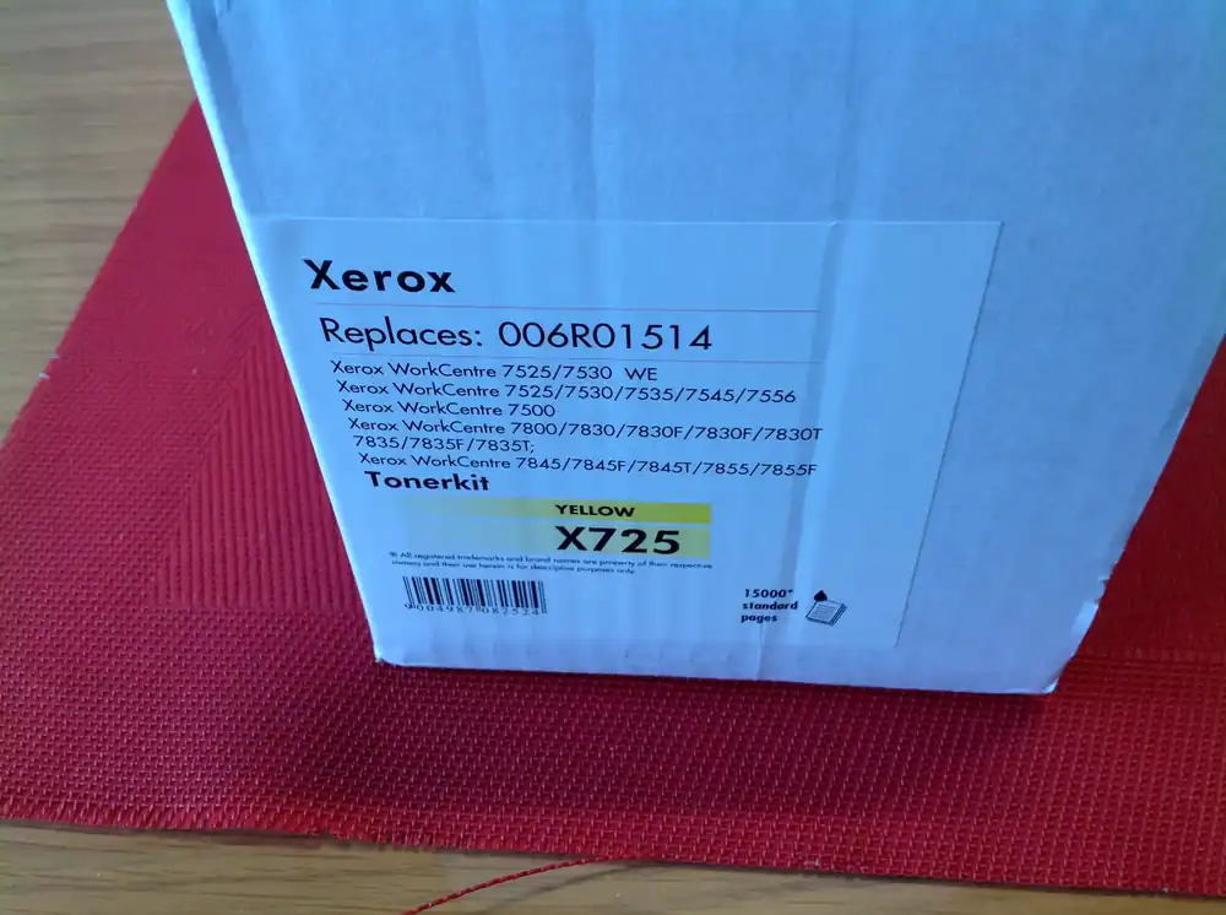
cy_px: 458
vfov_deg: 40.6
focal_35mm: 35
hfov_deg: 52.7
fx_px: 1237
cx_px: 613
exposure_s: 1/20
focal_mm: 4.28
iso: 64
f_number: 2.4
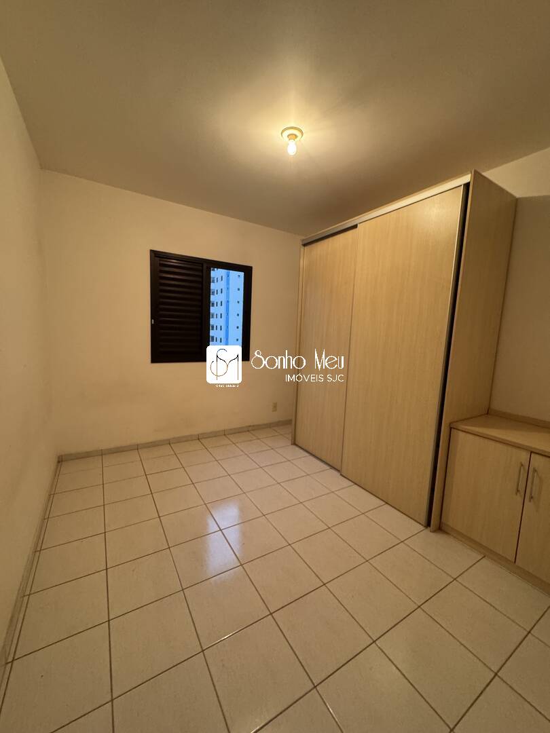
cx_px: 275
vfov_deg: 102.1
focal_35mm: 14
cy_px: 366
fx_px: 297
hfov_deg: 85.7
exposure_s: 1/60
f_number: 2.2
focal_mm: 2.22
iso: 500
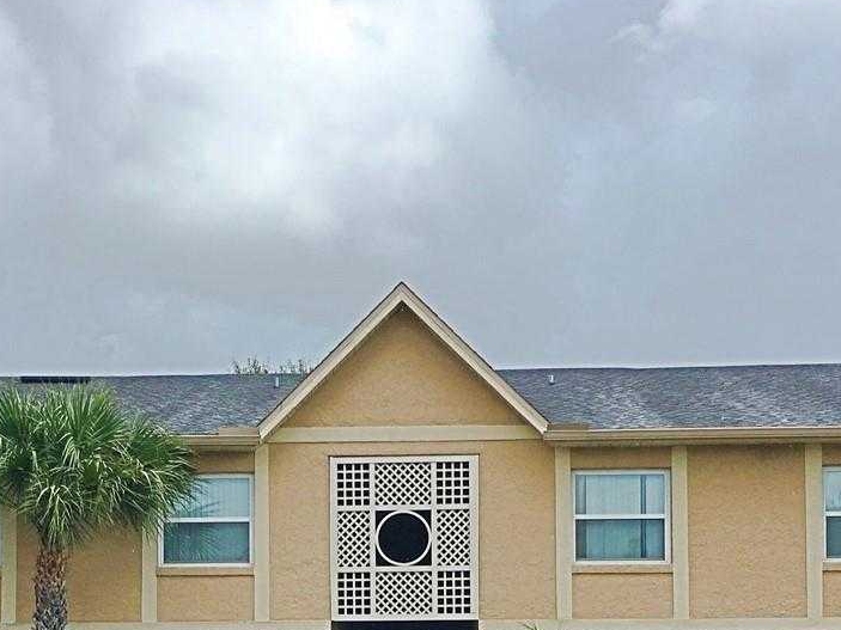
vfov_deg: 21.3
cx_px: 334
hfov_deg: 29.3
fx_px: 1603
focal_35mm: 66
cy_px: 667
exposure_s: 1/2137
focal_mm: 4.15
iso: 25
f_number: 2.2
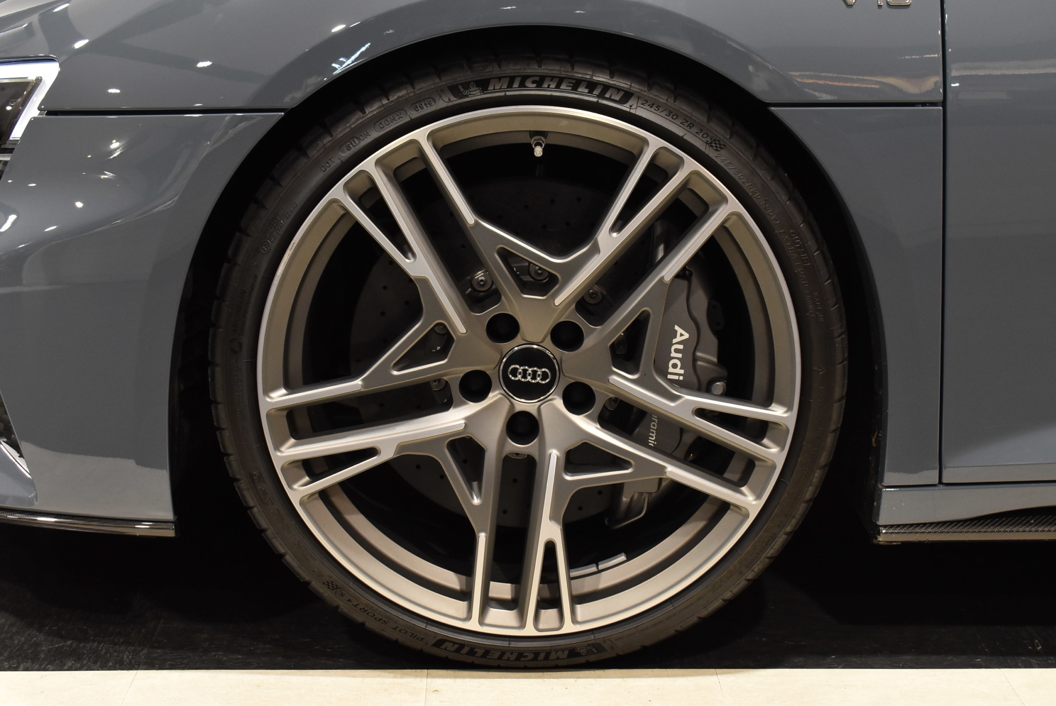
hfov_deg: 35.0
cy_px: 353
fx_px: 1673
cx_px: 528
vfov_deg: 23.8
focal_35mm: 57
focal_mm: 38
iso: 1600
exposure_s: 1/60
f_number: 8
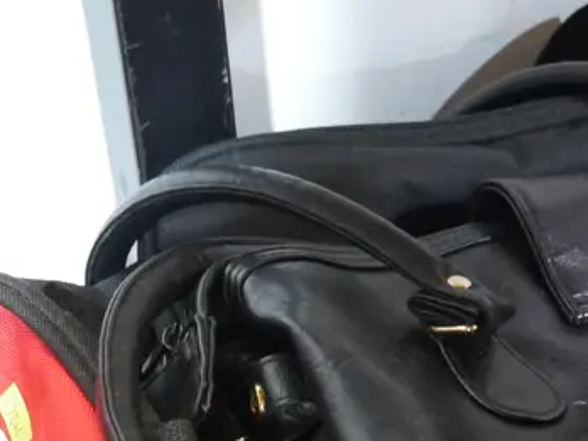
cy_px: 526
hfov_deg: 18.1
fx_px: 1801
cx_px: 593
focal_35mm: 106
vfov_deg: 13.6
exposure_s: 1/20
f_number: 4
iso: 3200
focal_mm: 18
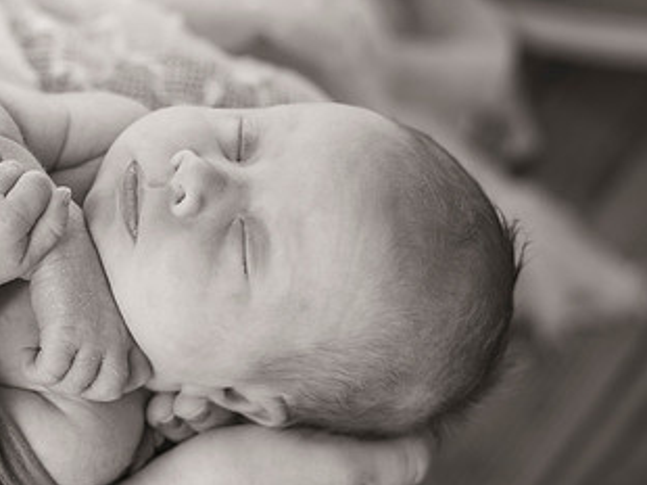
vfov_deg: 16.4
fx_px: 1681
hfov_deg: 21.5
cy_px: 260
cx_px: 119
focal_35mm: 90
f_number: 2.8
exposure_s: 1/200
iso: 640
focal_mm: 50
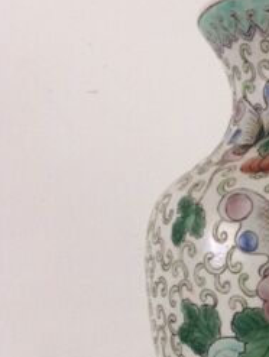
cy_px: 298
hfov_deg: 18.5
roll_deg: +0.6
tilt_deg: -4.4
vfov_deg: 25.4
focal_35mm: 75
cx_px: 334
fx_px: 775
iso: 200
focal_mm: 4.15
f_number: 2.2
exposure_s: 1/33
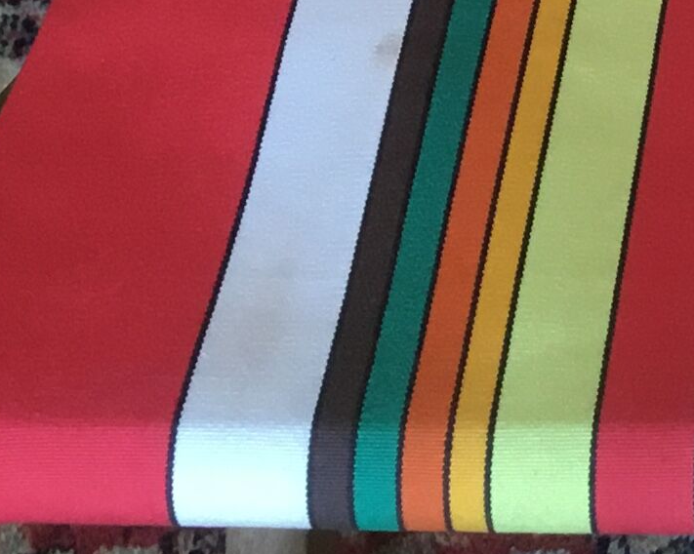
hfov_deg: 13.1
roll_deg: +1.2
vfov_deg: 10.4
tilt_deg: -40.7
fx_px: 2853
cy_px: -448
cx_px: 1038
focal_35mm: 139
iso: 100
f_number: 2.4
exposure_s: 1/33
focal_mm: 3.3
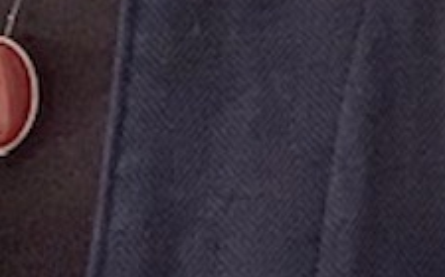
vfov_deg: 9.0
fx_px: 1756
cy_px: 57
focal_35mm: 145
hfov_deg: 14.2
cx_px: 471
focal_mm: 2.87
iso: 640
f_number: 2.2
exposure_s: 1/25
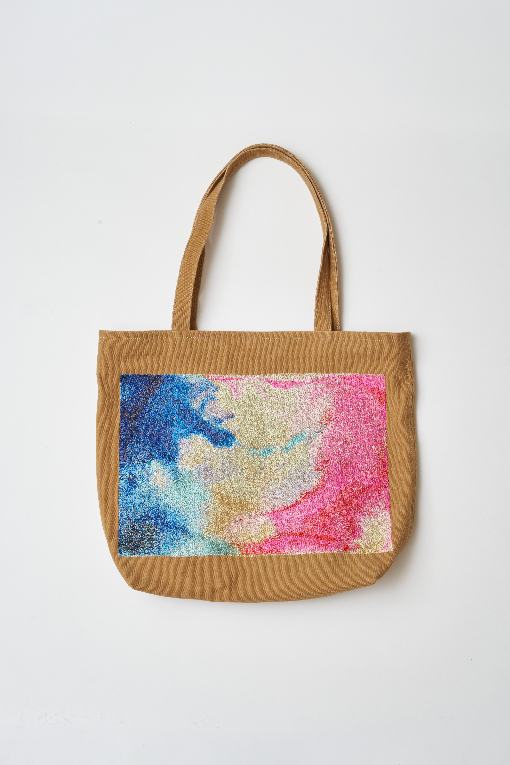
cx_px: 255
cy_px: 382
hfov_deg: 27.0
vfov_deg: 39.6
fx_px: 1062
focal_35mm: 50
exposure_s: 1/125
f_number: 14
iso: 400
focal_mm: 50
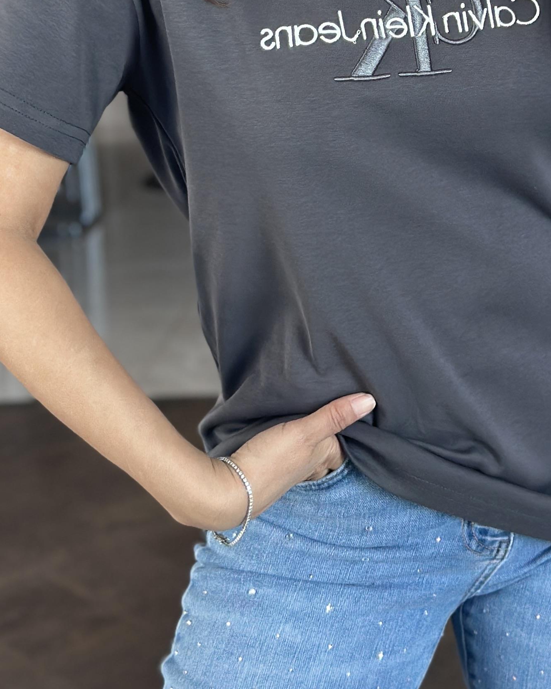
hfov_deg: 13.5
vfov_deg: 16.5
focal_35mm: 114
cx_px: 408
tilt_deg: -17.5
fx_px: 2323
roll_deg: +3.8
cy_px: 4
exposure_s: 1/75
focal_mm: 6.86
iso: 125
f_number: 1.78
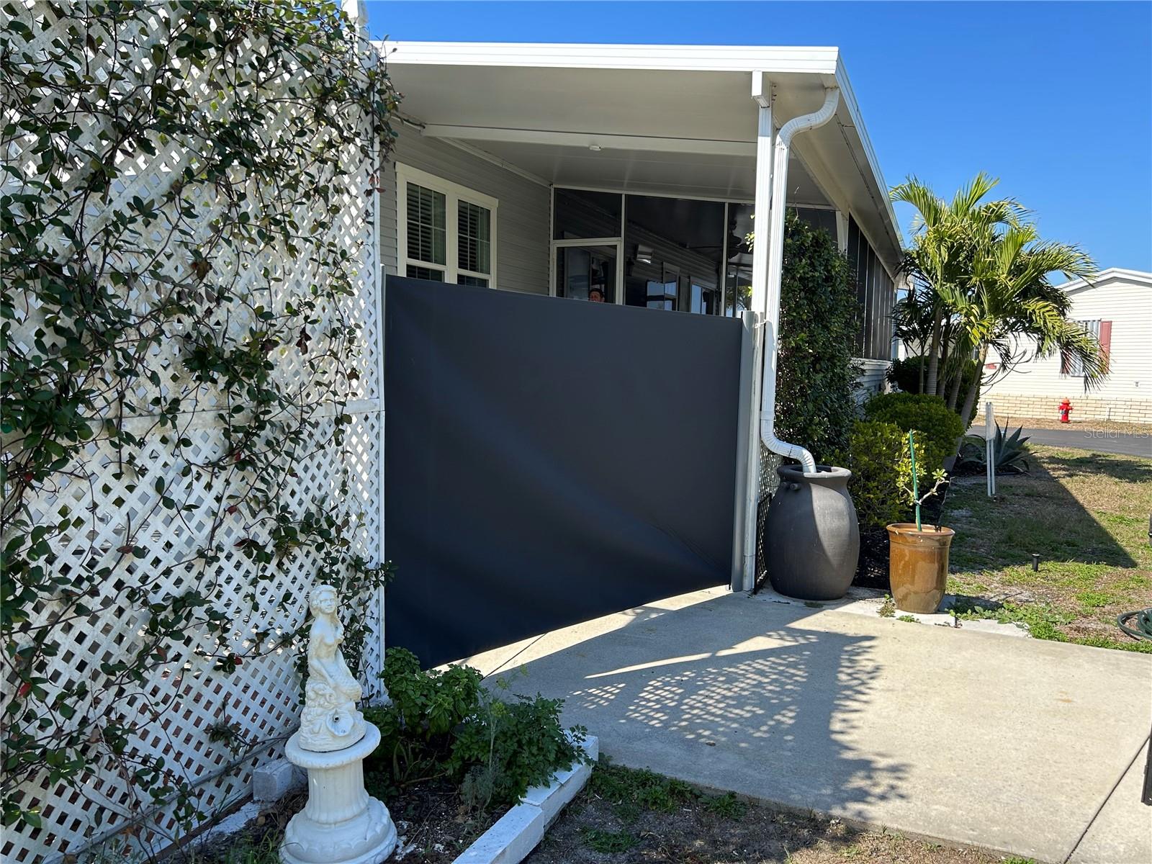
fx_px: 865
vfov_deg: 53.1
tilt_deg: -5.1
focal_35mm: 26
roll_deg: -1.1
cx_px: 576
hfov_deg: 67.3
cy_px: 432
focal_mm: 5.7
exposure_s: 1/1449
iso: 50
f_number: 1.5
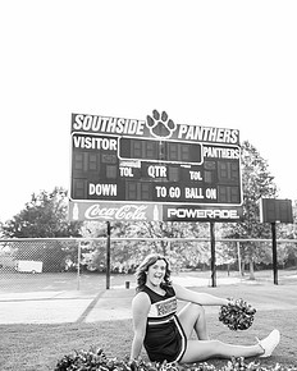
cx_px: 187
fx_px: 385
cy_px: 191
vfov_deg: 51.5
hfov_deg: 41.9
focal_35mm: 35
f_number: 2
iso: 125
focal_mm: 24
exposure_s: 1/500
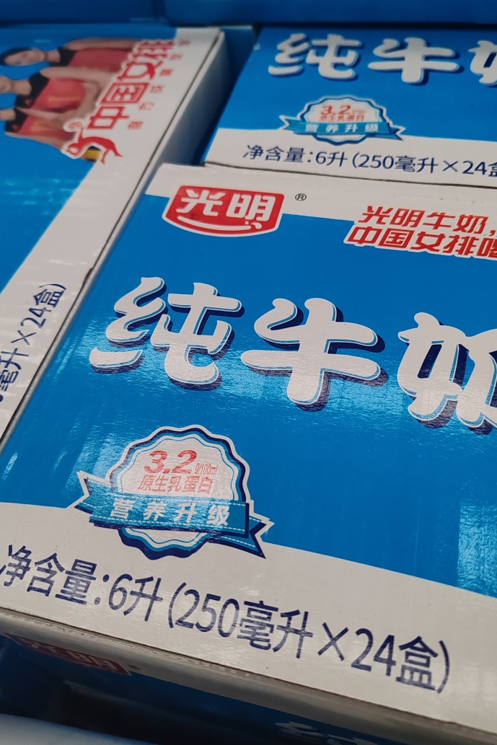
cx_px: 242
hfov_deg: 45.0
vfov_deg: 63.6
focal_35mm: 29
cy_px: 363
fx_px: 600
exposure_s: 1/50
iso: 3200
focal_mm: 6.12
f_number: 1.9
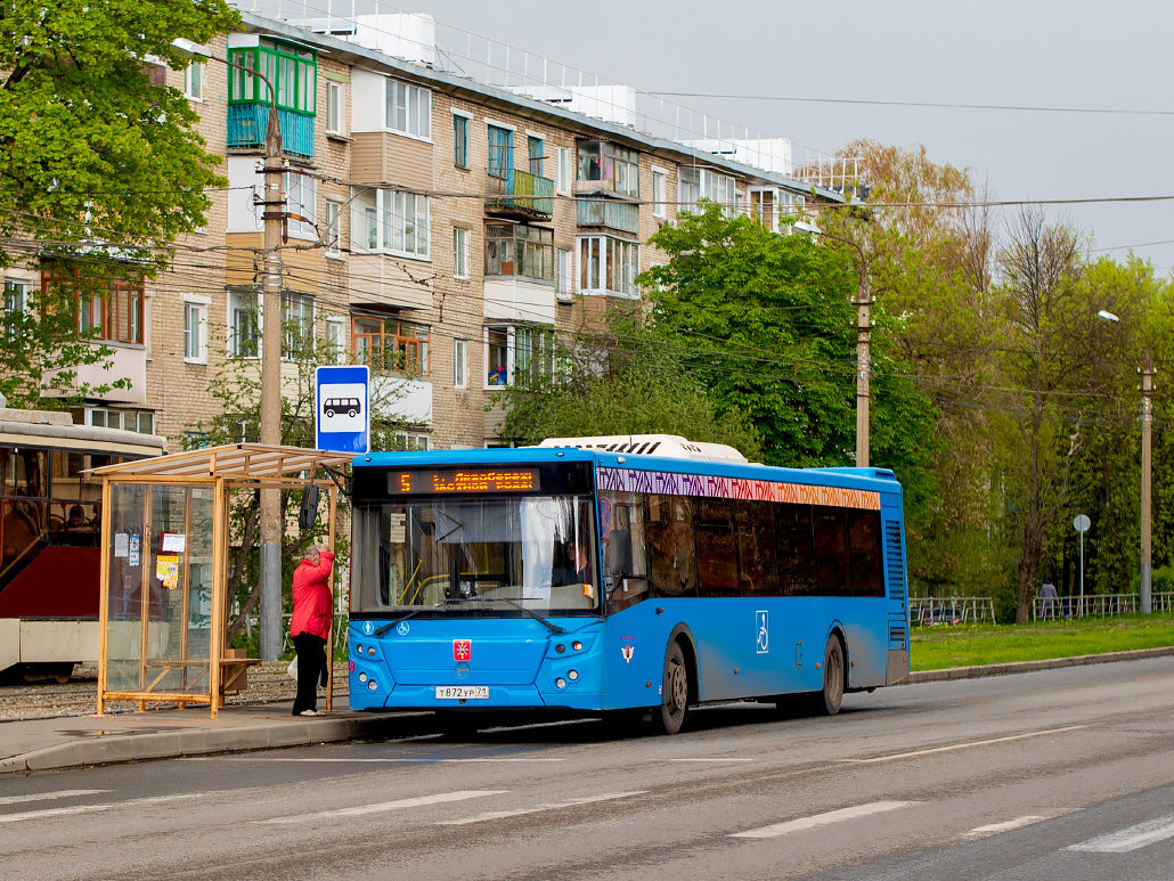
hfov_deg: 34.3
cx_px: 528
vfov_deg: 26.1
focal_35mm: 56
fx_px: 1900
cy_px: 454
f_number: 3.2
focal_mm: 50
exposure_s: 1/640
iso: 200
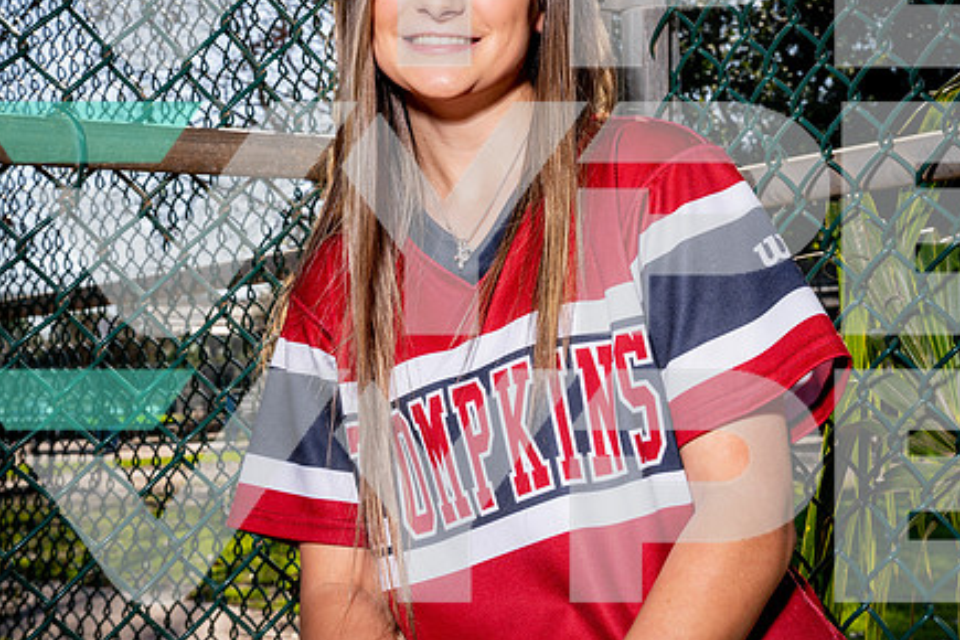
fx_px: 1813
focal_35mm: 68
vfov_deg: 20.0
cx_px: 534
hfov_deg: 29.6
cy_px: 220
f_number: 13
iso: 200
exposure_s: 1/125
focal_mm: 51
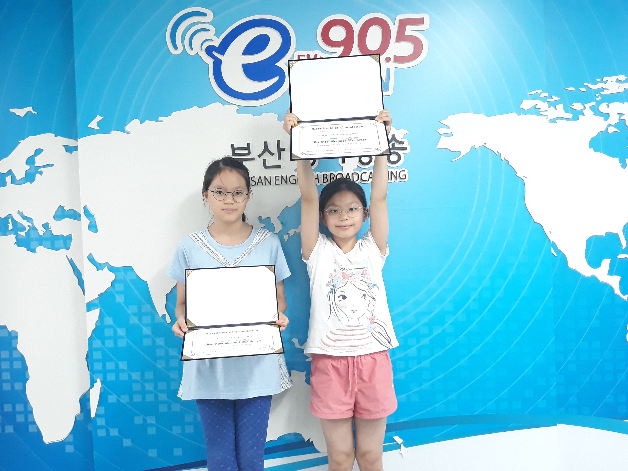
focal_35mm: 27
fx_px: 490
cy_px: 236
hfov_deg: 65.3
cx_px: 314
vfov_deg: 51.4
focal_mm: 3.71
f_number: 1.7
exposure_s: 1/24
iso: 160
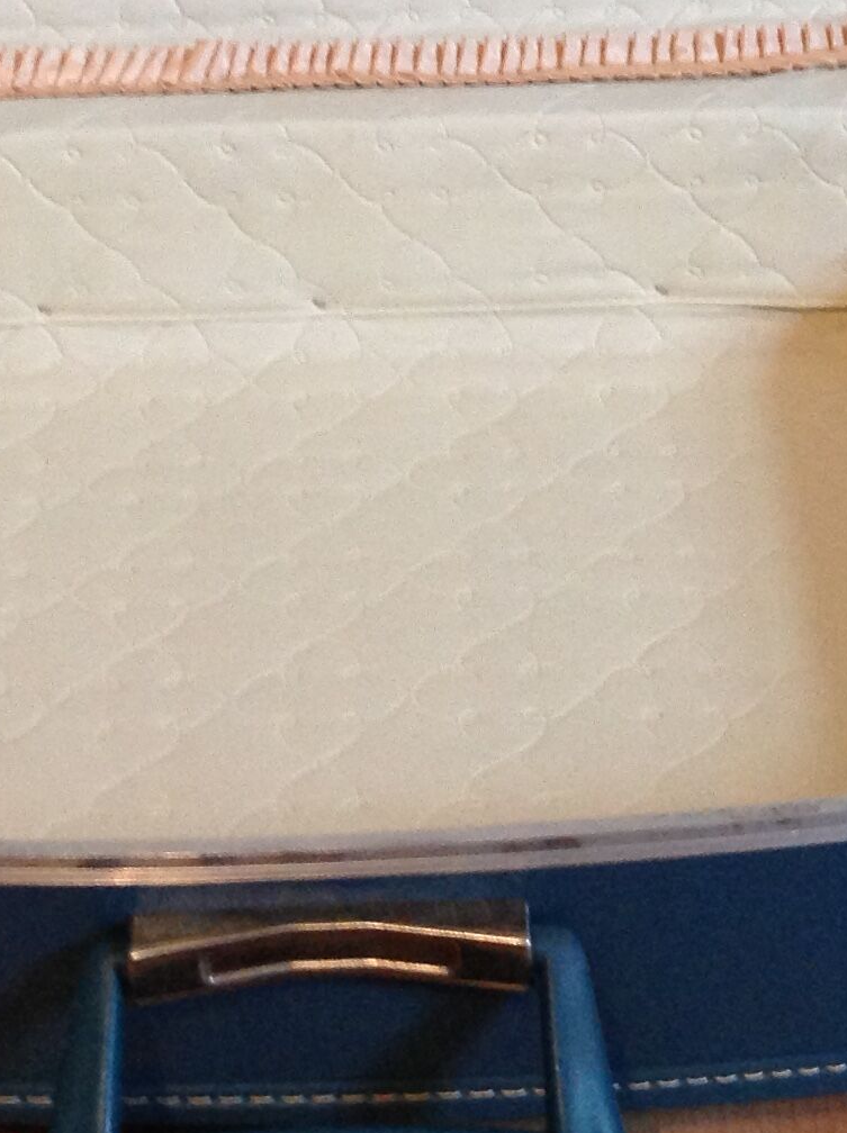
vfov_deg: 21.0
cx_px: 358
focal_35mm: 90
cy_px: -20
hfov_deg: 16.4
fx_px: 2944
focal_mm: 4.28
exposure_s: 1/15
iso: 250
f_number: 2.4
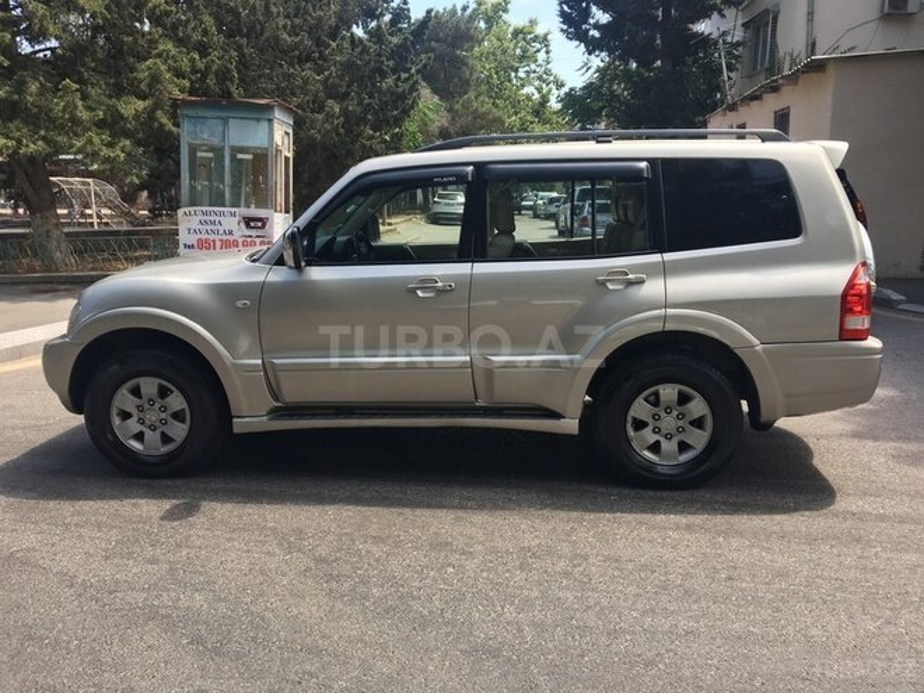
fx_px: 774
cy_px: 346
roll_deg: -0.7
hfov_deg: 61.7
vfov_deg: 48.2
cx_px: 462
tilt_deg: -10.8
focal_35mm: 29
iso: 25
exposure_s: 1/407
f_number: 2.2
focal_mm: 4.15
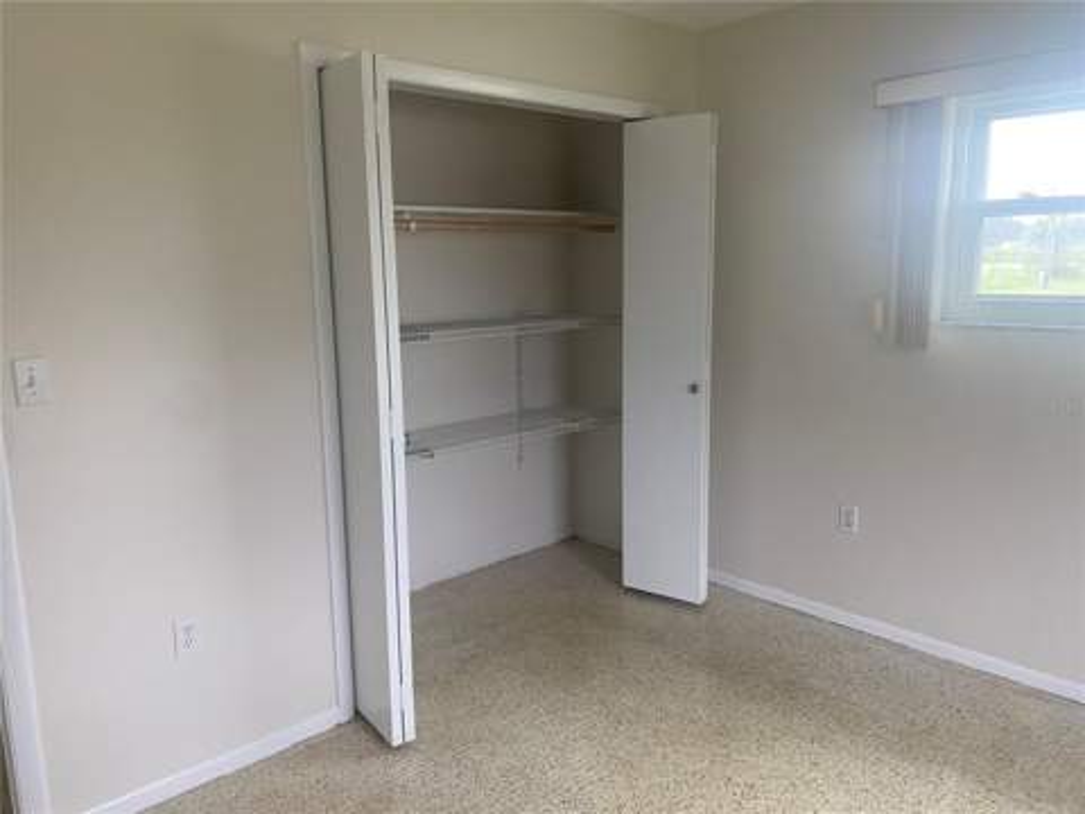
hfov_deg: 67.3
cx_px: 542
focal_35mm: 26
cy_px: 407
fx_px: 815
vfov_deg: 53.1
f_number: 1.8
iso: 125
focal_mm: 4.25
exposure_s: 1/98
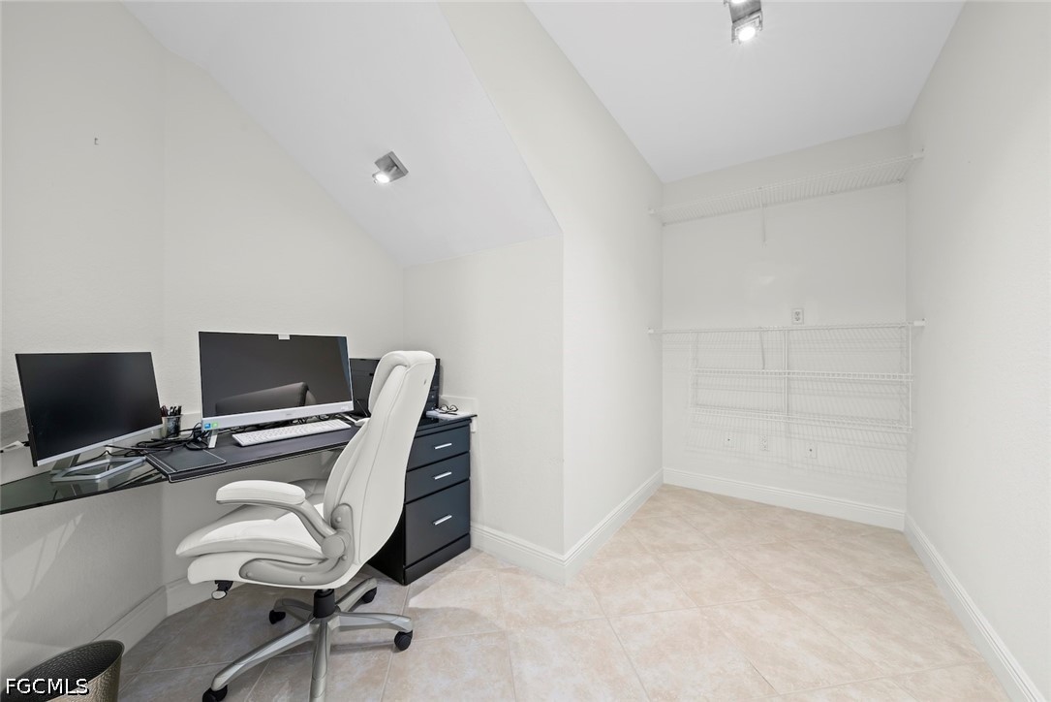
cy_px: 351
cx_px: 526
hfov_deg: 108.3
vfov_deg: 85.5
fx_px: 380
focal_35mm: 13
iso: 400
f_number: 11
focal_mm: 13
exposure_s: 1.6
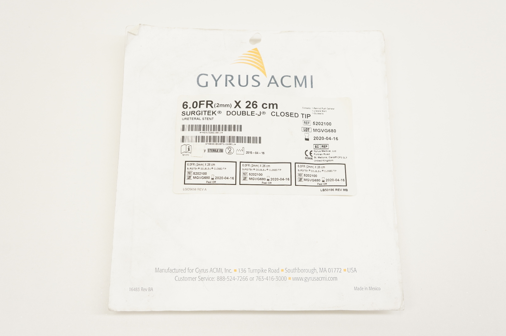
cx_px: 253
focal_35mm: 40
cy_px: 168
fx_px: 569
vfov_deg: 32.9
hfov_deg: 48.0
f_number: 6.3
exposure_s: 1/60
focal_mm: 27
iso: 400
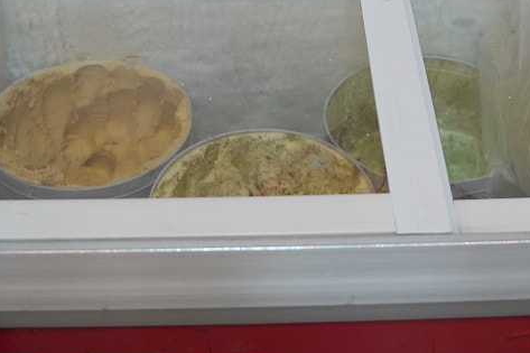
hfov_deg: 28.4
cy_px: -11
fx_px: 1045
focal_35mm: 71
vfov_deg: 18.6
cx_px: 312
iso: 1600
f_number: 4
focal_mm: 28
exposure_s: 1/160
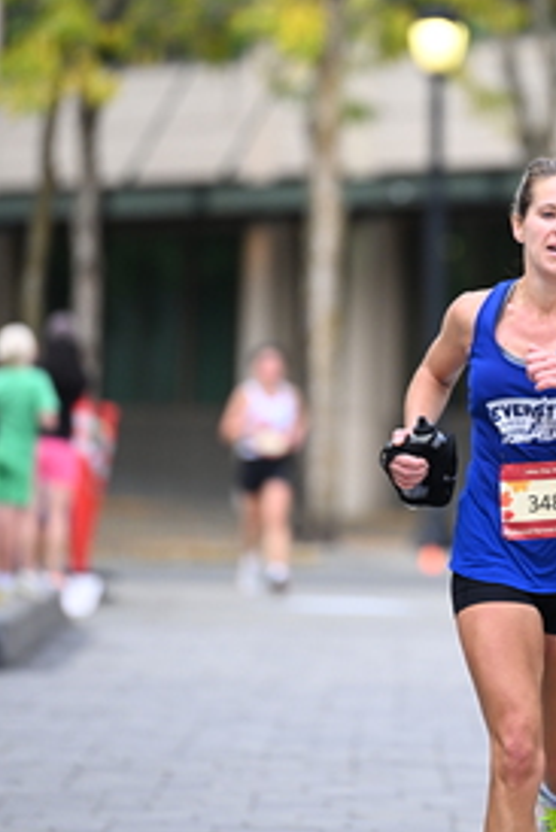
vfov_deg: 5.1
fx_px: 9277
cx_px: 554
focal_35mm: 401
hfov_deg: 3.4
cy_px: 295
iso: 1000
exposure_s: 1/1600
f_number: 2.8
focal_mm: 200
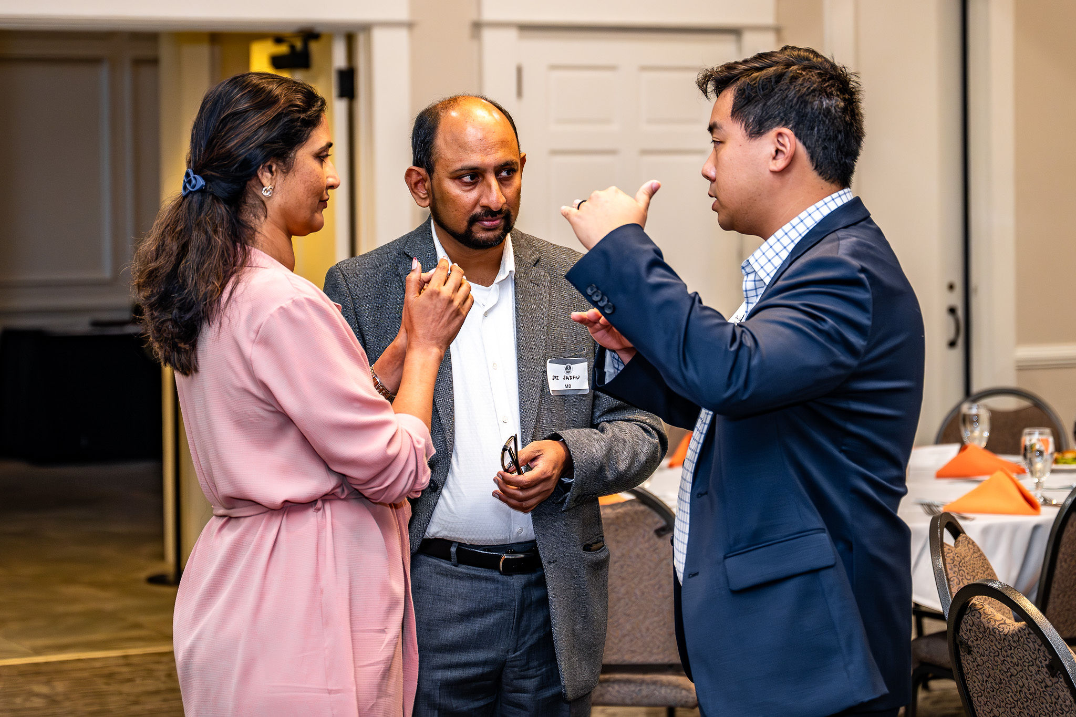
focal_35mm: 99
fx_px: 2948
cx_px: 560
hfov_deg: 20.7
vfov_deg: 13.9
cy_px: 263
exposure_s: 1/200
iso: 1600
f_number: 2.8
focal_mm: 70
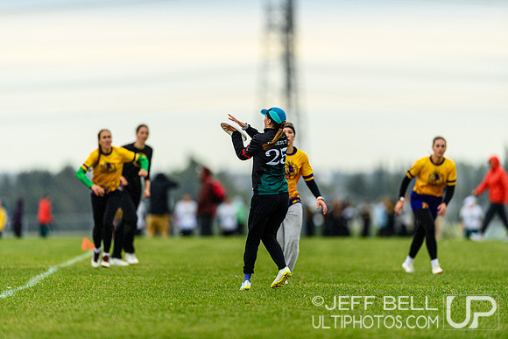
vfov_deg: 3.4
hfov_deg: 5.2
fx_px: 5646
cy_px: 170
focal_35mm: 400
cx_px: 254
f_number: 3.2
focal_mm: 400
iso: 320
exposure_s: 1/1250
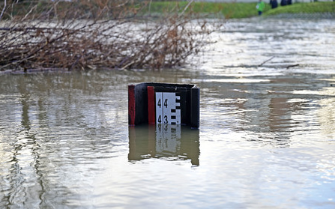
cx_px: 167
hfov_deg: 28.6
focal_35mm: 72
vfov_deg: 18.1
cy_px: 105
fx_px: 657
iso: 180
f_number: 2.8
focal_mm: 70
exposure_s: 1/160
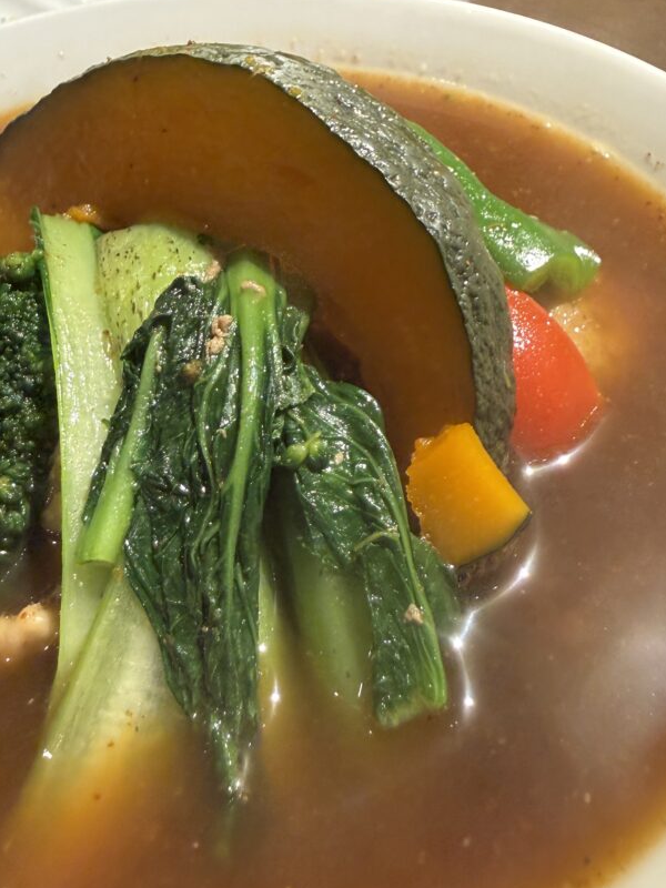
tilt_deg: -39.6
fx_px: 924
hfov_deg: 39.6
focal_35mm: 36
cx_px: 356
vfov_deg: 50.8
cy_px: 333
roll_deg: +0.1
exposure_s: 1/50
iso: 320
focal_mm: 2.22
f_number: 2.2
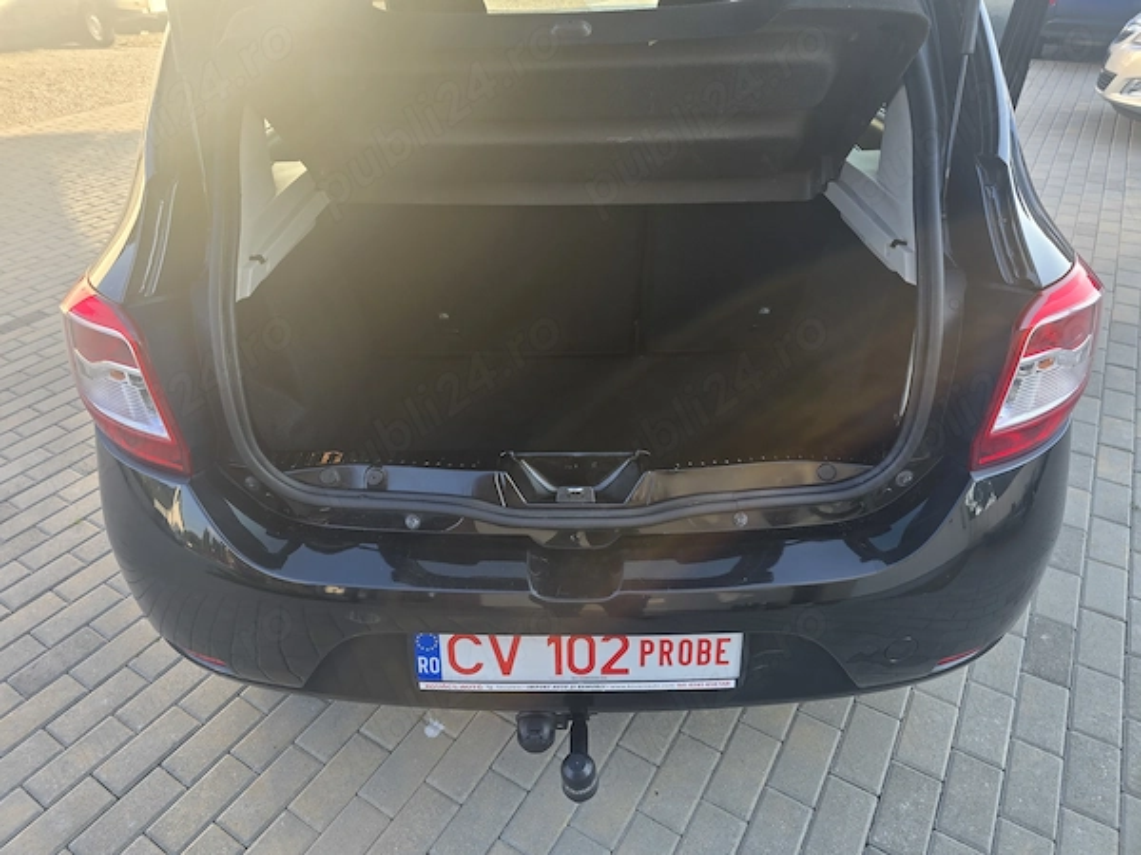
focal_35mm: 23
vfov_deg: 58.9
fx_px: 758
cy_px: 428
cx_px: 570
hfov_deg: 73.9
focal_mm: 6.3
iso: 25
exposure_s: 1/180
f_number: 1.7
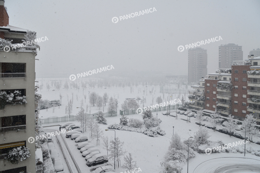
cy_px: 86
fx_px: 173
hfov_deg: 73.8
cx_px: 130
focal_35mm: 24
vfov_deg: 53.1
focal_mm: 24
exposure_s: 1/200
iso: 400
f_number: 4
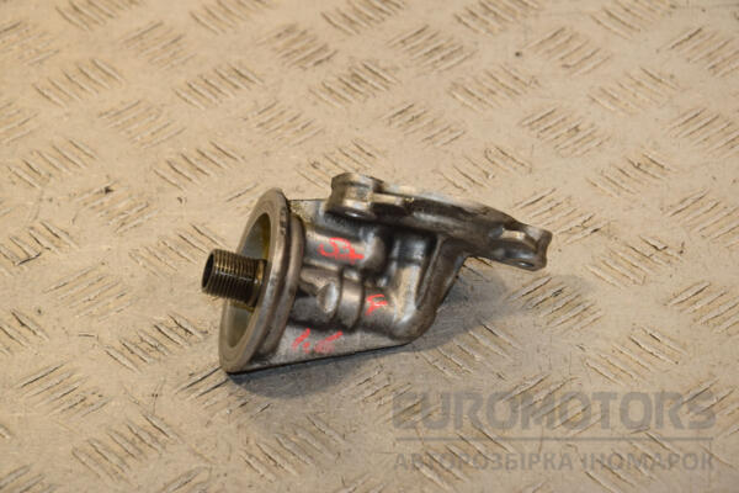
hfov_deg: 16.1
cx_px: 370
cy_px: 246
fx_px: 2617
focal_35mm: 128
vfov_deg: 10.8
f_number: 8
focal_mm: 85
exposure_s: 1/200
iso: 800
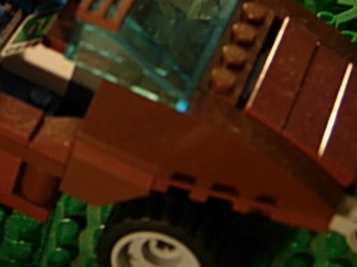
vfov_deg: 10.9
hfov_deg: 15.1
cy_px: -177
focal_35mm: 129
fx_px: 1329
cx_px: 45
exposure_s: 1/5.3
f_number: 2.7
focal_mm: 7.5
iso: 50
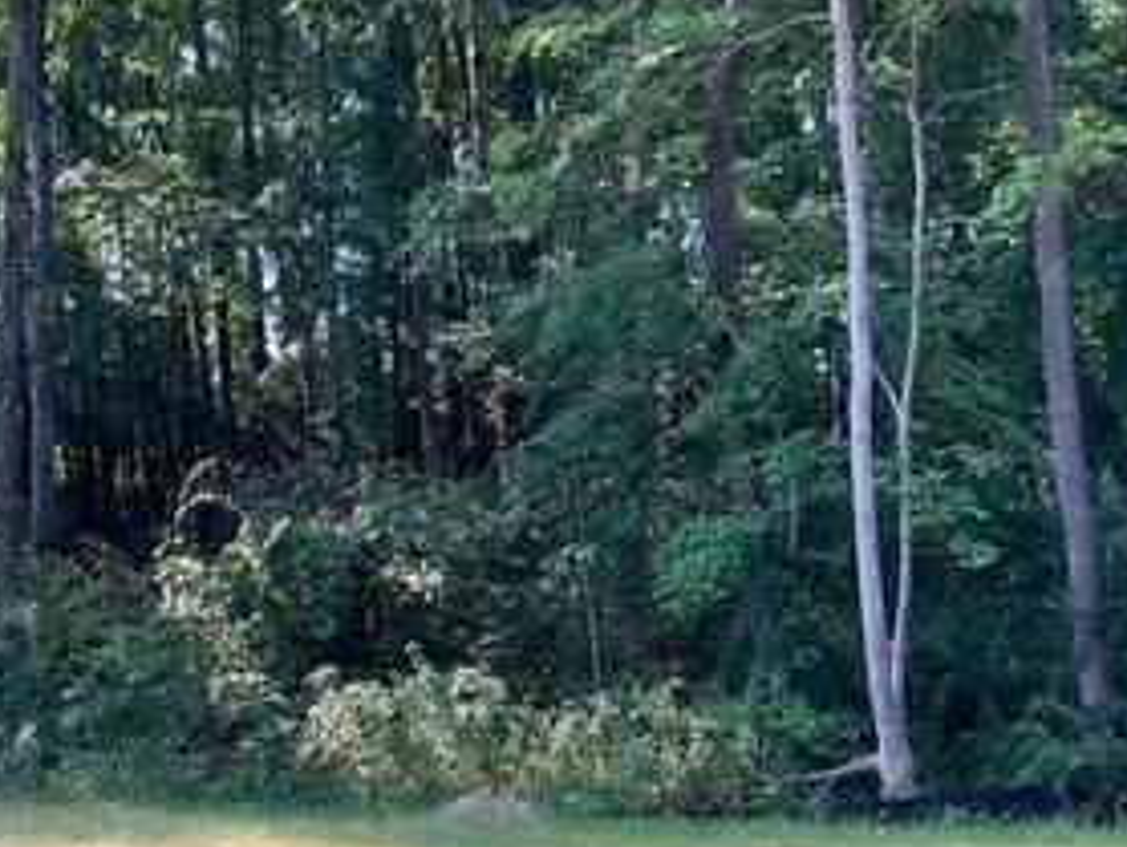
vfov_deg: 29.1
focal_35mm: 50
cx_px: 231
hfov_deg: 36.9
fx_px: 1629
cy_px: 462
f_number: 1.8
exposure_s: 1/120
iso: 20
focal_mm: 3
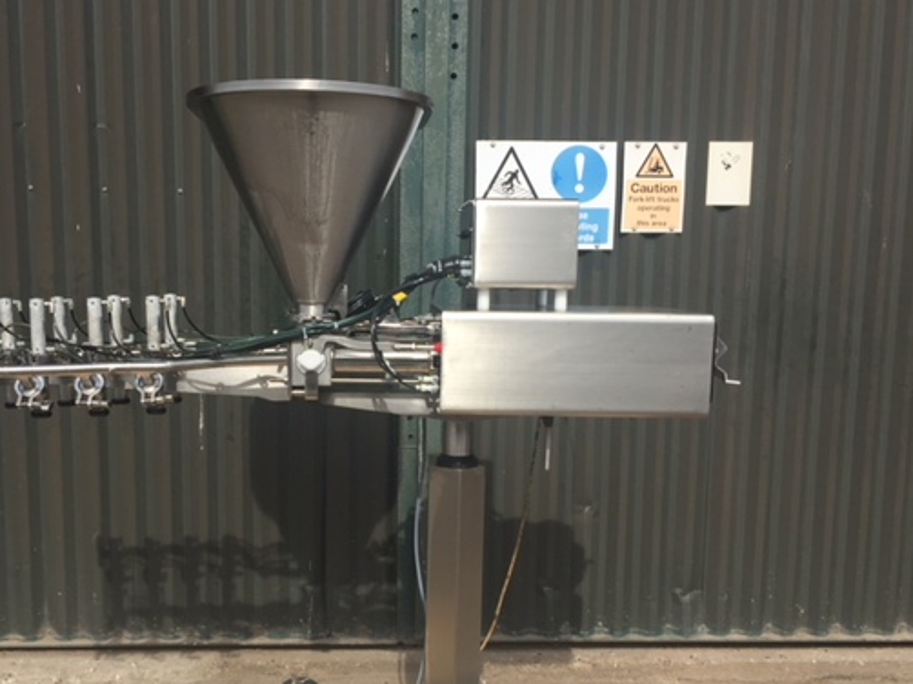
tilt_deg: -7.8
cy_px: 413
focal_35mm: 37
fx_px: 975
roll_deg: -1.1
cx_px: 389
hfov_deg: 50.0
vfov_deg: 38.5
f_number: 2.2
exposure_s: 1/1980
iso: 32
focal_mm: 4.15
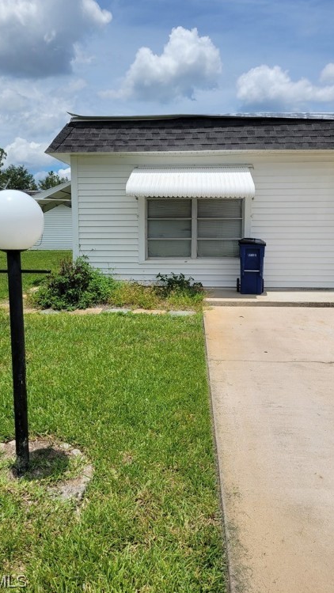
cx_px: 159
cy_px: 291
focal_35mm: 29
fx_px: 456
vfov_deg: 66.1
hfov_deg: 40.2
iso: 40
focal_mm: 5.4
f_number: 1.8
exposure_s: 1/5748
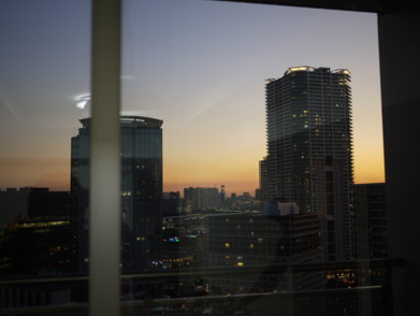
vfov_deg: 31.5
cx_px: 221
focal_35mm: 46
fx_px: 559
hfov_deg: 41.2
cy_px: 141
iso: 100
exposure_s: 1/40
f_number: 1.7
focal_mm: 20
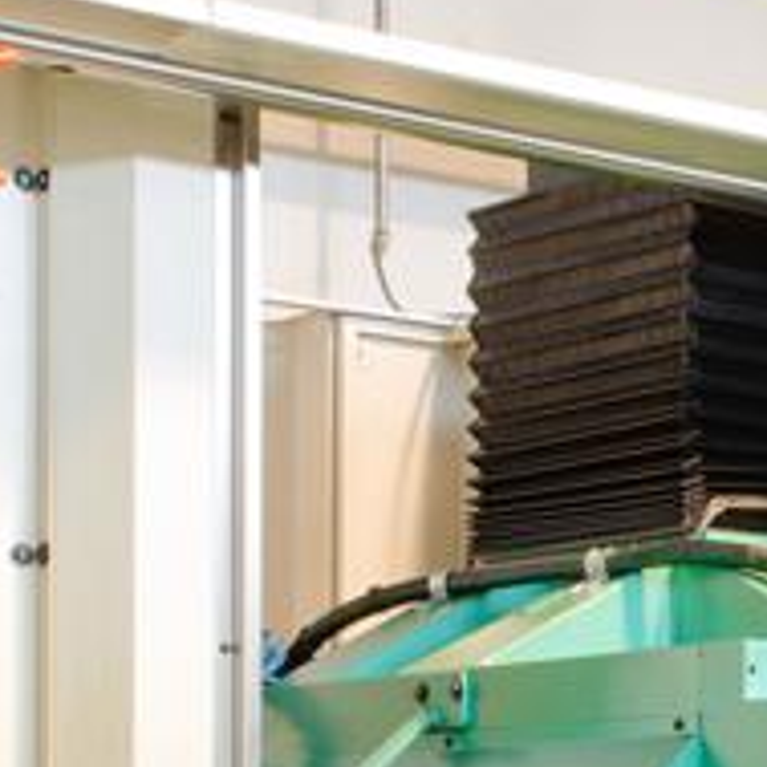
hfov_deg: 13.1
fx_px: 3234
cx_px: 966
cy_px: 954
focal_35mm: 129
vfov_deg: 13.1
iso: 100
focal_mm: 24
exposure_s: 2.5
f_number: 13
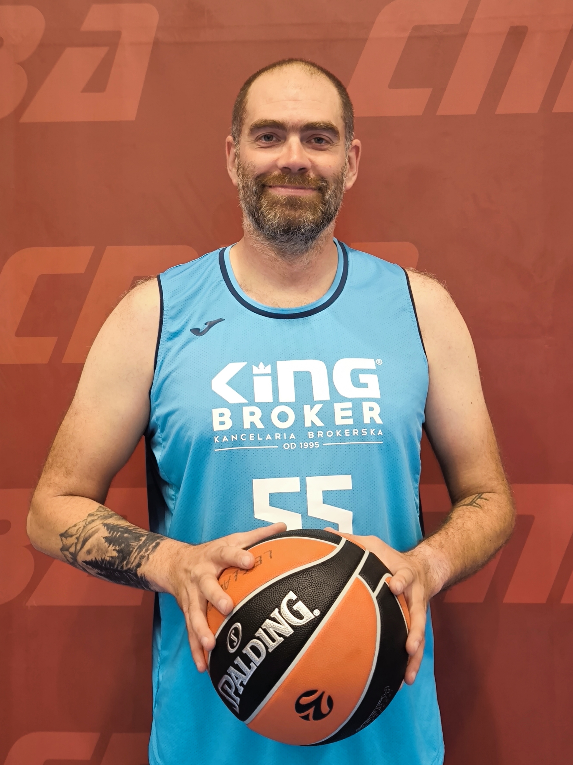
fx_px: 927
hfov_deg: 34.3
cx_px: 286
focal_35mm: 42
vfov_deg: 44.8
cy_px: 382
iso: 200
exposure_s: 1/50
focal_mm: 6.92
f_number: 1.9
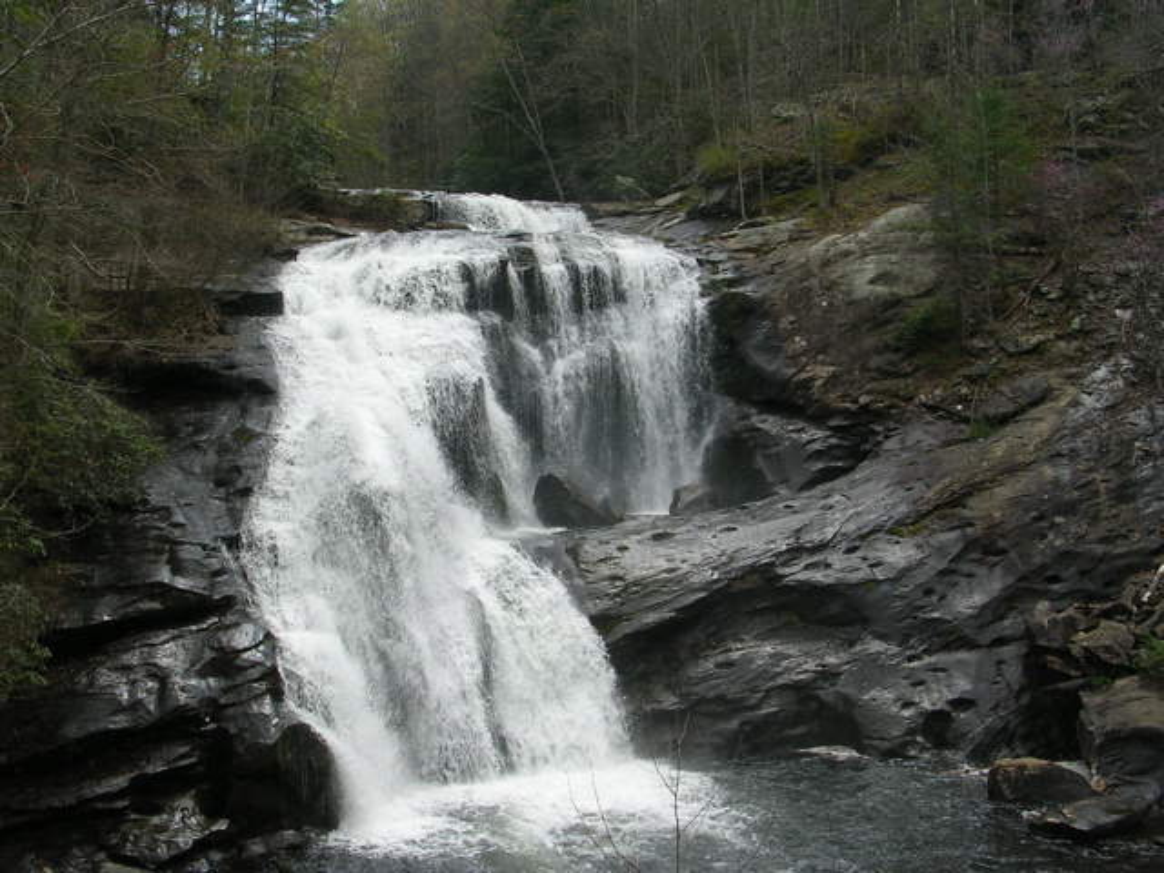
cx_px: 582
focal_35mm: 38
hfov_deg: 49.0
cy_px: 436
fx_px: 1278
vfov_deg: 37.7
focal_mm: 5.8
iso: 50
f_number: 5.6
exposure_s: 1/139
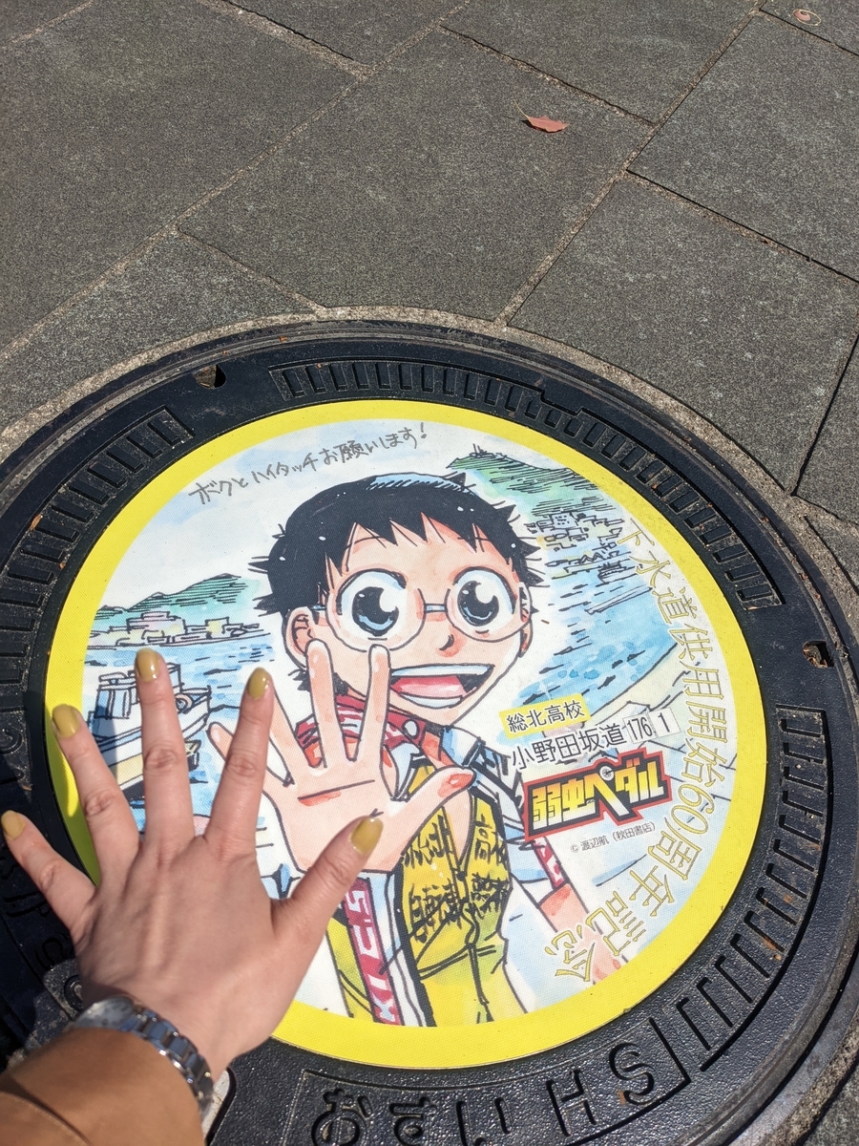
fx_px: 893
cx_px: 430
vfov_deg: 65.3
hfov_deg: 51.4
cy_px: 573
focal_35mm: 27
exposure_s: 1/7812
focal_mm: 4.38
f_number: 1.73
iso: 74
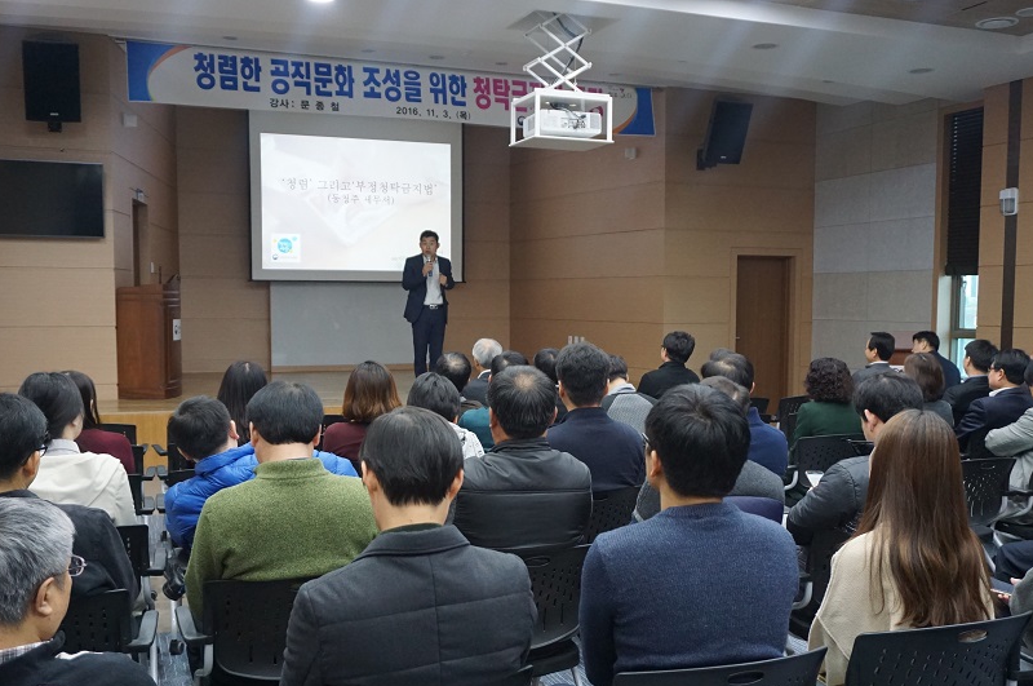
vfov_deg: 37.2
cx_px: 538
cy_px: 377
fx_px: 1019
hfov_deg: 53.7
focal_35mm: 36
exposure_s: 1/160
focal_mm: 21
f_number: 4
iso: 2000
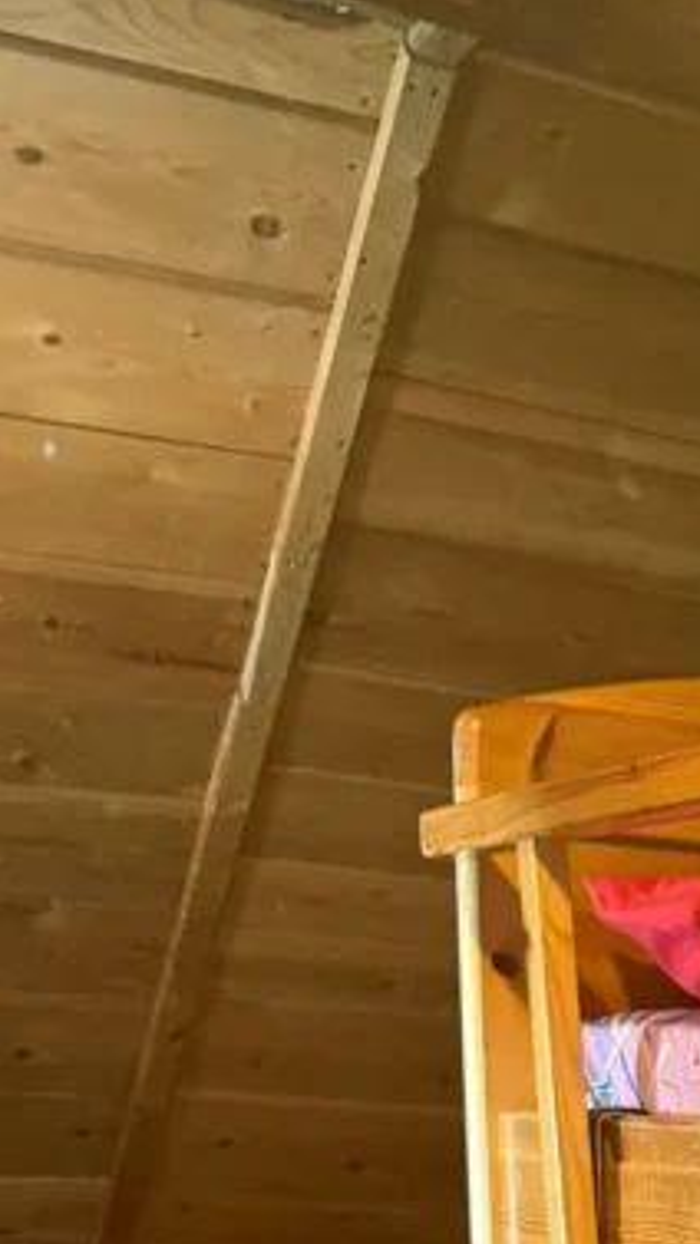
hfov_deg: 15.2
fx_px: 2343
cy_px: 1676
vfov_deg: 25.1
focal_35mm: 71
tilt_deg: -14.0
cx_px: 1159
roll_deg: -1.8
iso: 640
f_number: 1.78
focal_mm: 6.76
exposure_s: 1/50
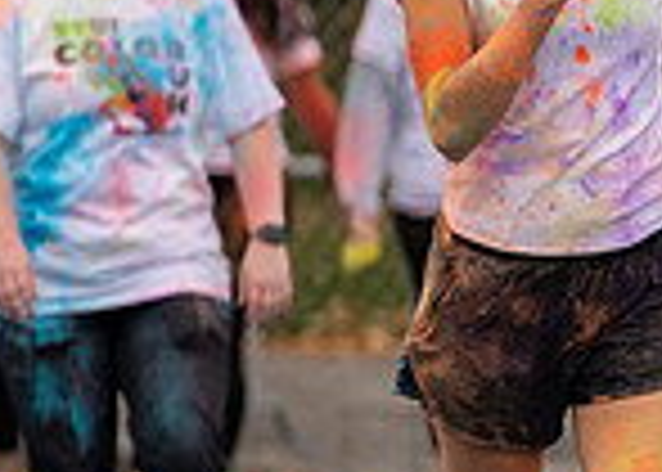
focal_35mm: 1030
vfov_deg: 1.4
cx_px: 1684
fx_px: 19365
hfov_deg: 1.9
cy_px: 349
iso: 125
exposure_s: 1/640
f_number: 2.8
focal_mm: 200
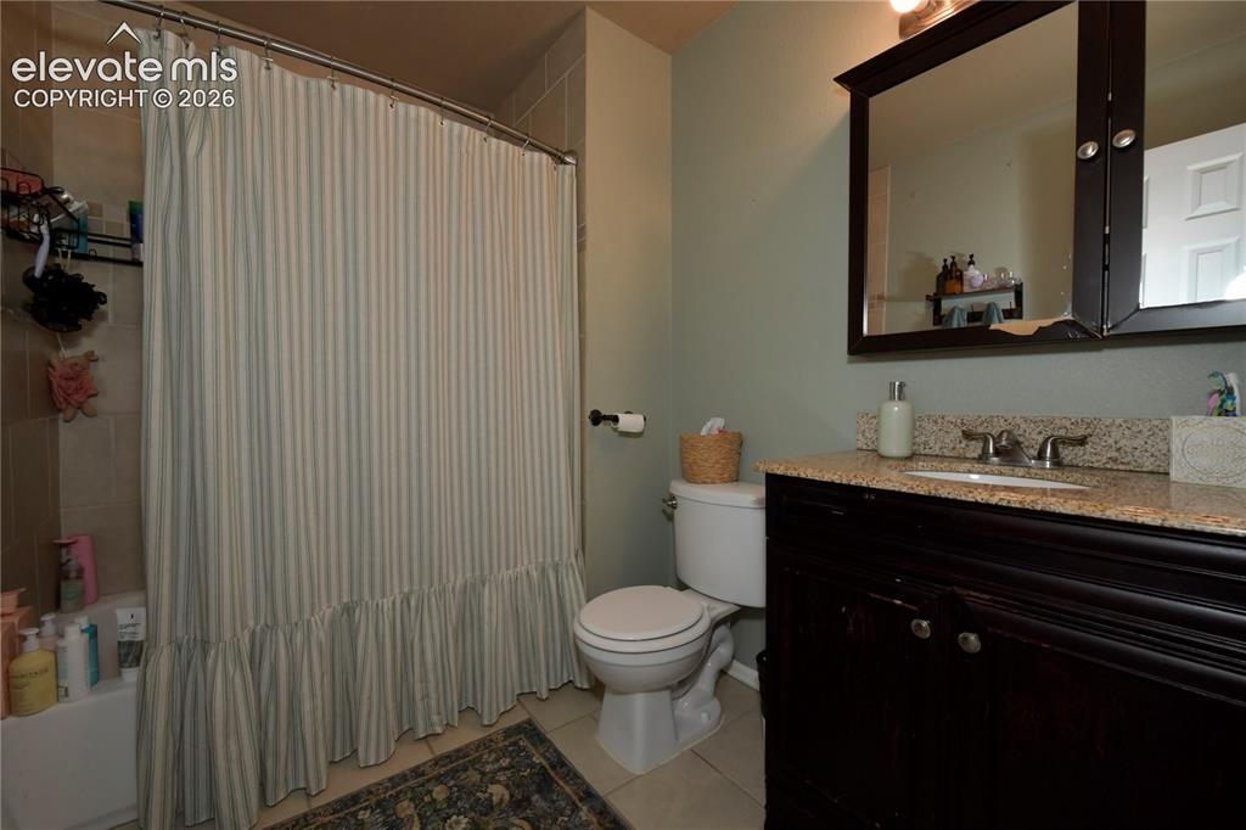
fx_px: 484
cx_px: 623
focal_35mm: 14
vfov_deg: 81.2
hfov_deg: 104.3
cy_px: 415
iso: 1250
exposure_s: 1/160
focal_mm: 14
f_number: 10
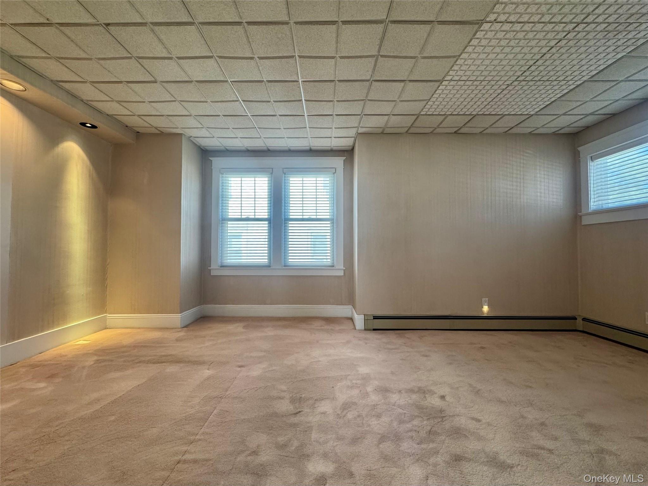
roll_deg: +1.9
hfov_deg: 102.1
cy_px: 243
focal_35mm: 14
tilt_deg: +1.4
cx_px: 324
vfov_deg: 85.7
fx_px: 262
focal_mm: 2.22
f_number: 2.2
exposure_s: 1/120
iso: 250
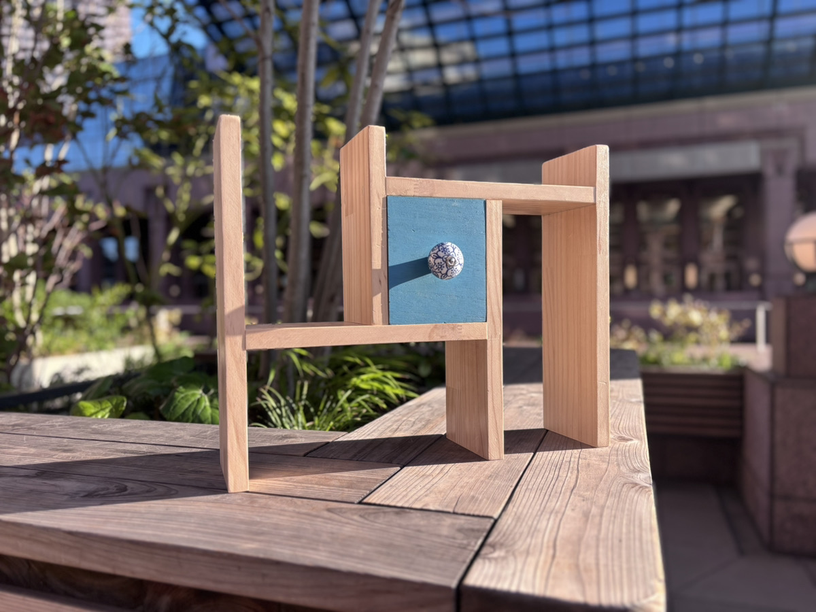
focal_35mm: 26
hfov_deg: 67.3
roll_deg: +1.2
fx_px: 613
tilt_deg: -1.7
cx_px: 408
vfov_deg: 53.1
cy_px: 306
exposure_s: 1/769
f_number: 1.6
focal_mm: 5.96
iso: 50
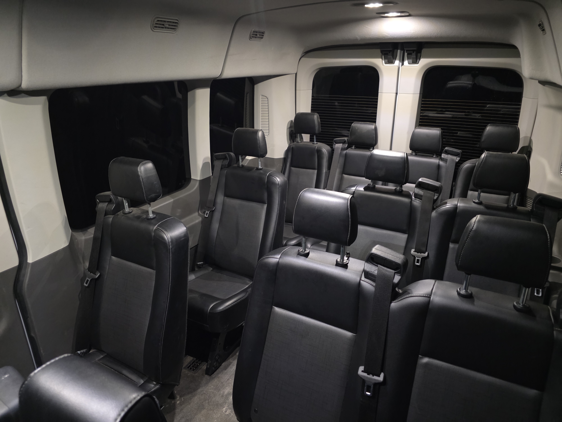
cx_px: 281
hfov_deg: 73.9
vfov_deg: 58.9
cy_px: 211
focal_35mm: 23
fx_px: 373
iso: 2500
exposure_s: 1/15
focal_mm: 6.3
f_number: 1.7
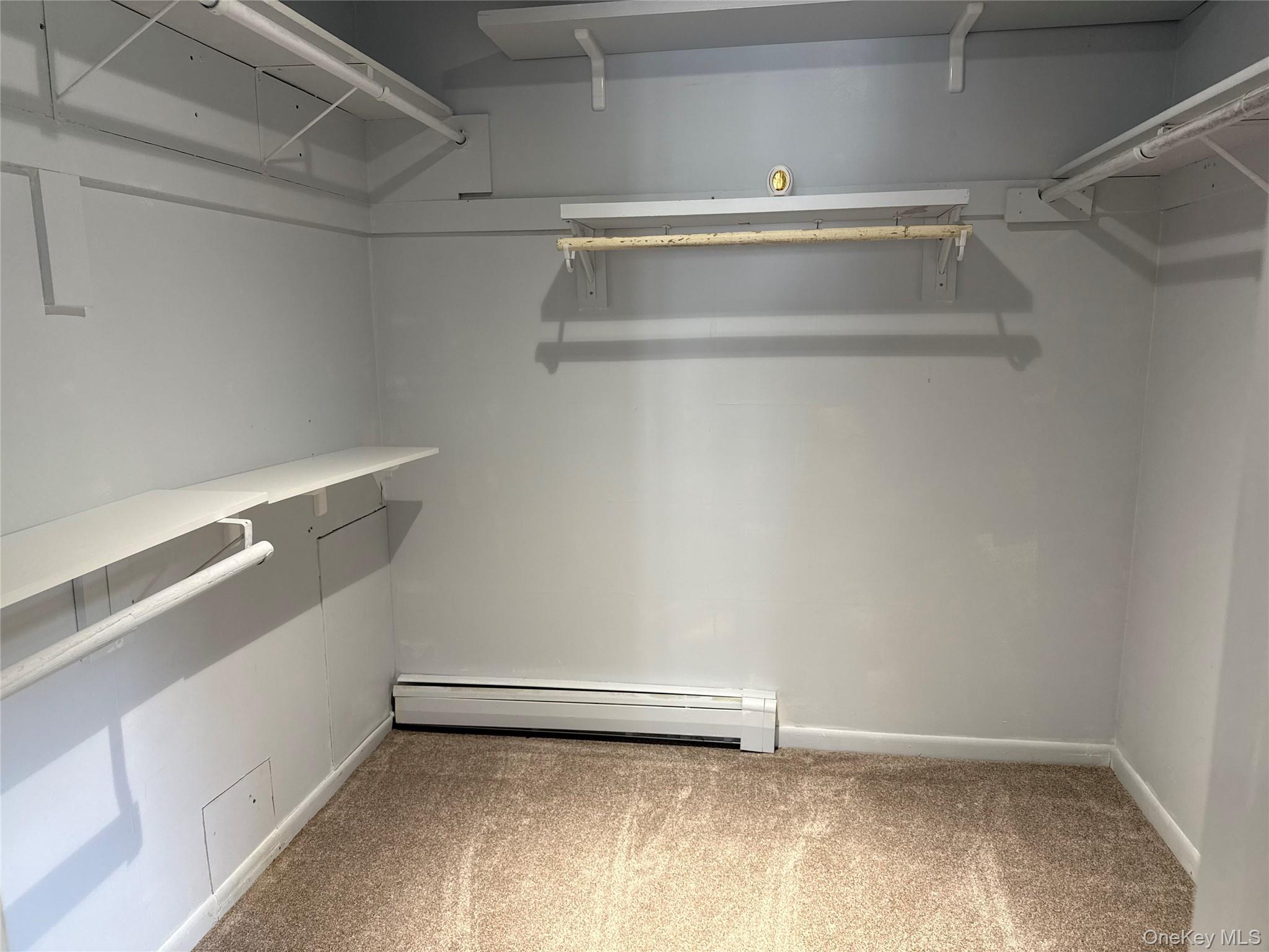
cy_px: 476
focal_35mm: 24
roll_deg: +1.0
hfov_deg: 71.6
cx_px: 634
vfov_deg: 56.8
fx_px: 880
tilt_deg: -10.0
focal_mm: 6.76
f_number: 1.78
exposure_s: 1/60
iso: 125
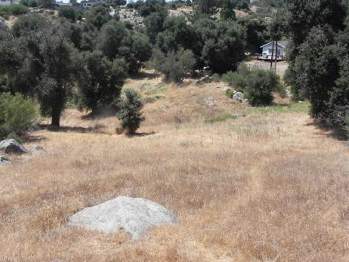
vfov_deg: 39.3
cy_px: 89
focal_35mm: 36
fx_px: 363
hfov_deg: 50.9
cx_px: 215
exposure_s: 1/365
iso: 160
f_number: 7.1
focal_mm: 4.6
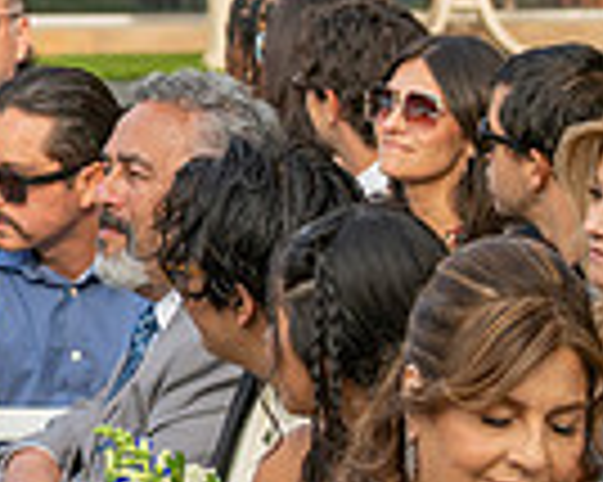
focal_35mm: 472
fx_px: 8417
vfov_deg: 3.3
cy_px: 241
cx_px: -698
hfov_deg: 4.0
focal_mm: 116
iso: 400
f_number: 6.3
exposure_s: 1/400
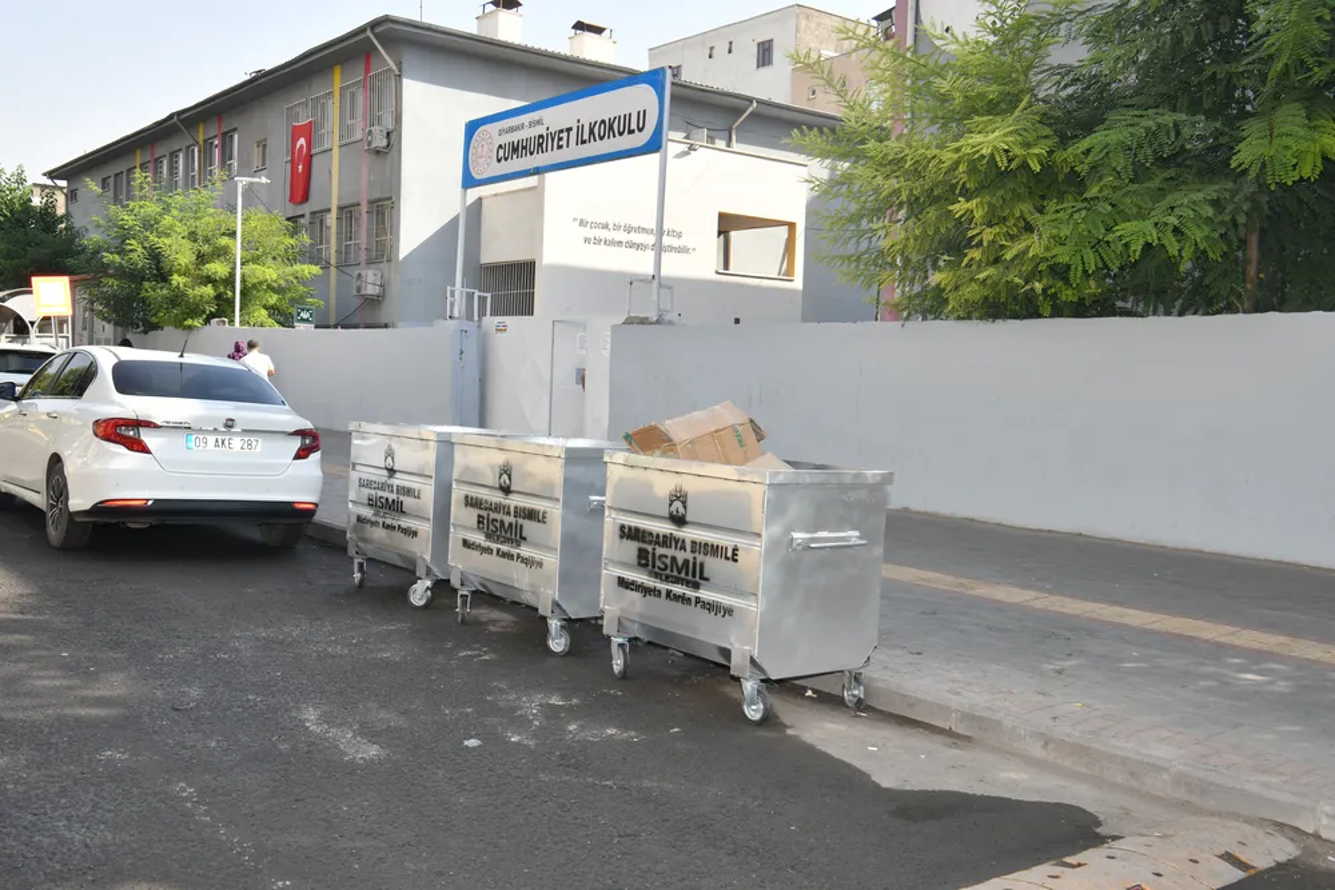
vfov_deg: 38.9
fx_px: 1261
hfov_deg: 55.8
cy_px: 445
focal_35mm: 34
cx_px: 668
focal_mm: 34
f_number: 18
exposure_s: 1/250
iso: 500
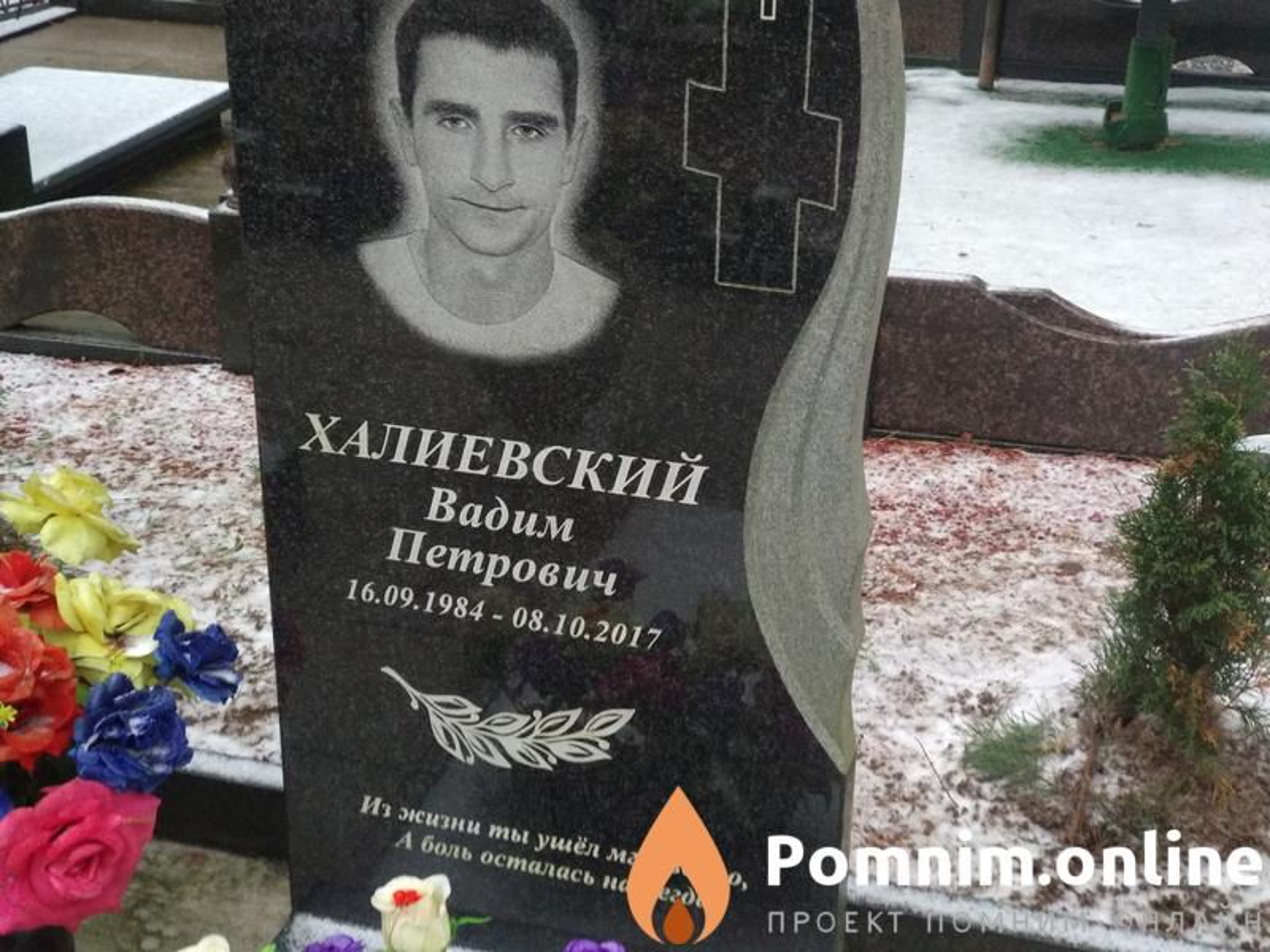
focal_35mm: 52
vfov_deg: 28.0
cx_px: 635
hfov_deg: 36.8
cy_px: 476
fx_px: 1908
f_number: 2.6
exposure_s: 1/40
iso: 800
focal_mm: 5.99
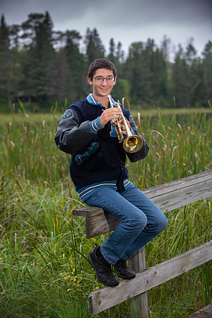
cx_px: 106
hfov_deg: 14.0
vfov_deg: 20.8
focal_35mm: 98
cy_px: 159
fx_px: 866
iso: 100
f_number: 4.5
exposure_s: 1/125
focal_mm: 98
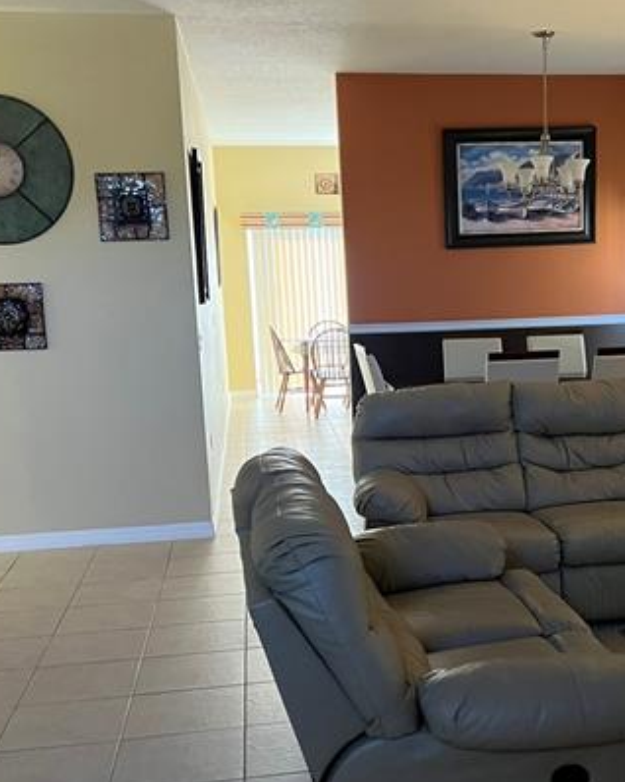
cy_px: 464
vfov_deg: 37.9
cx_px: 476
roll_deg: +2.3
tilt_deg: -8.2
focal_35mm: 49
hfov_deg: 30.3
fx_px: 1134
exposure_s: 1/60
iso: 500
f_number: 1.5
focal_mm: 5.7
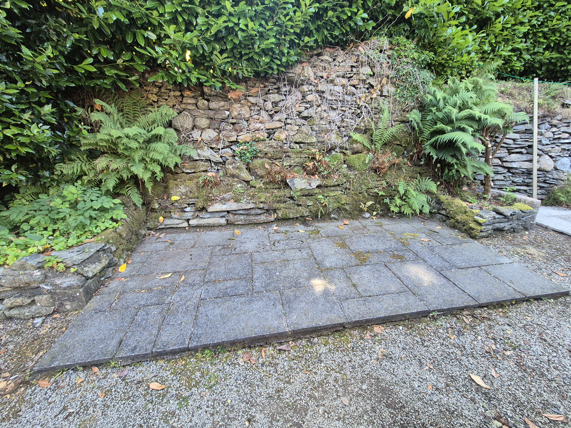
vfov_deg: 89.9
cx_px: 286
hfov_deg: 106.2
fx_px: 214
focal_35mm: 13
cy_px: 214
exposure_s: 1/50
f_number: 2.2
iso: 64
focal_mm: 2.2
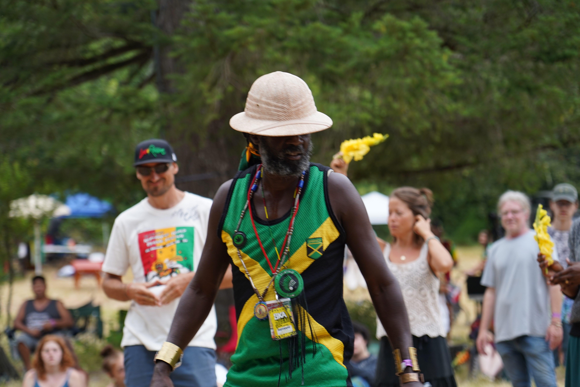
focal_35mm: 105
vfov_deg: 13.0
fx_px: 1692
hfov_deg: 19.5
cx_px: 290
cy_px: 194
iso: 250
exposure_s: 1/160
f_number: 4
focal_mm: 105
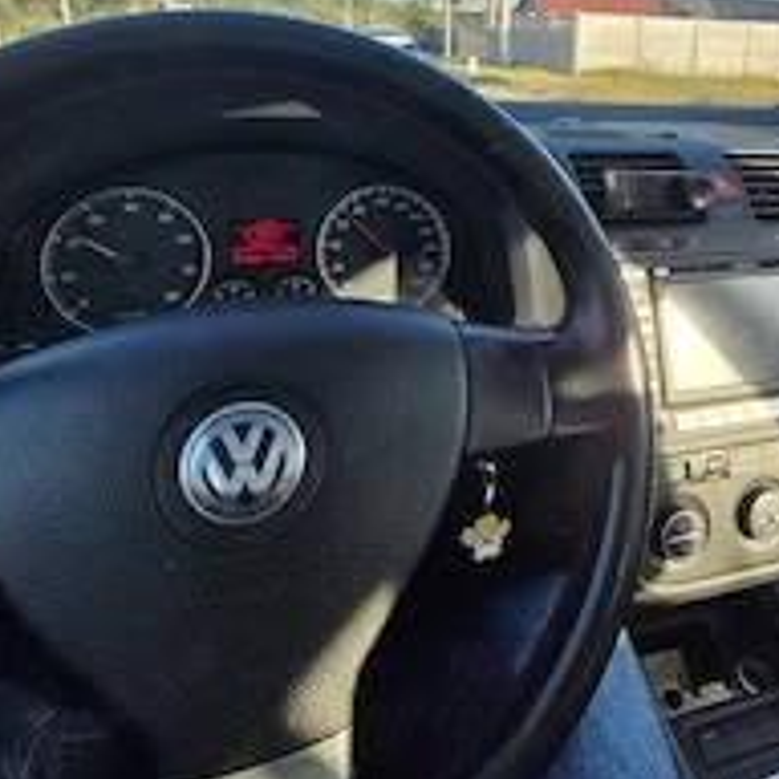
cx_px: 507
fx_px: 611
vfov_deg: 61.1
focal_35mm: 24
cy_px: 187
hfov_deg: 63.7
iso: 50
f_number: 2.2
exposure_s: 1/507
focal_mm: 1.74
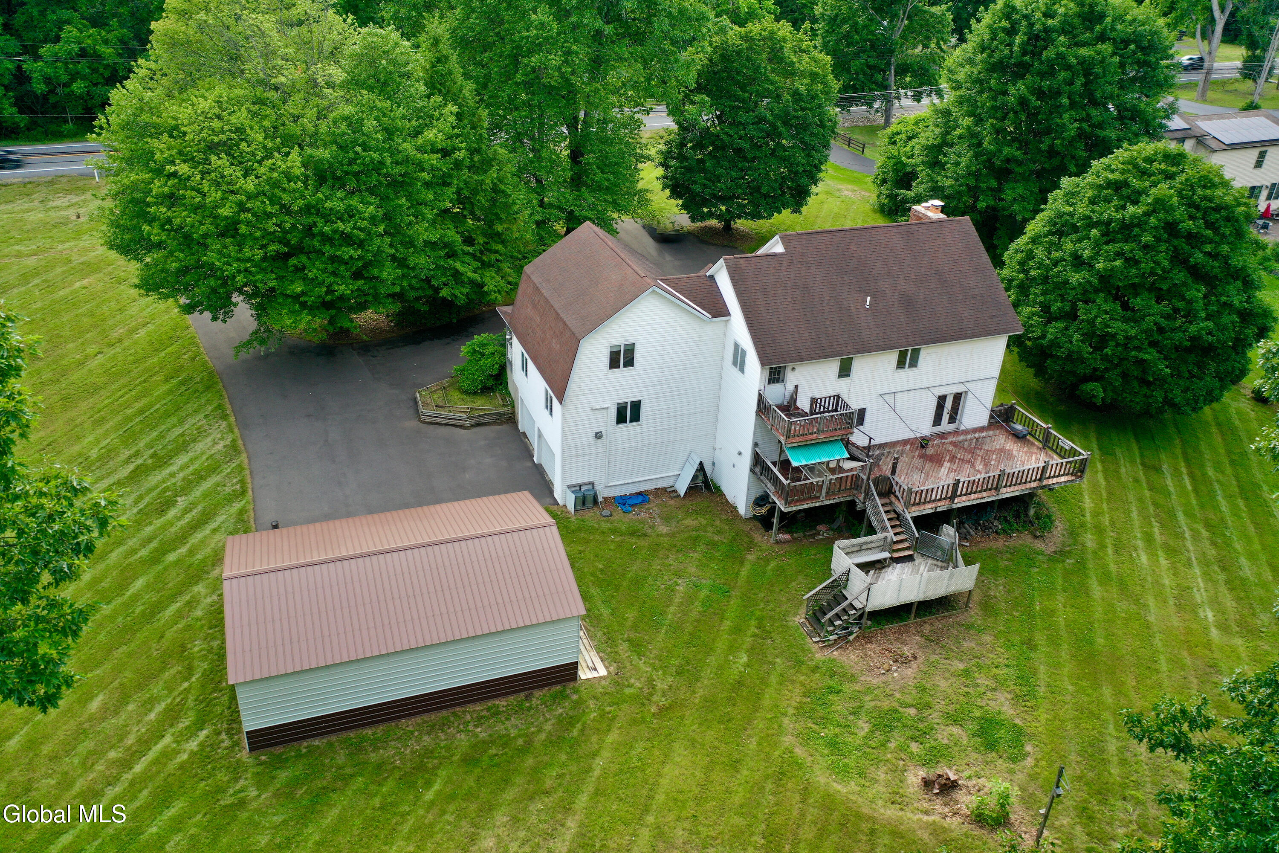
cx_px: 640
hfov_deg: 65.5
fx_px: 995
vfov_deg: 46.4
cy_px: 426
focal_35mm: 28
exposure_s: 1/30
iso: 160
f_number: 2.8
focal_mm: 10.26
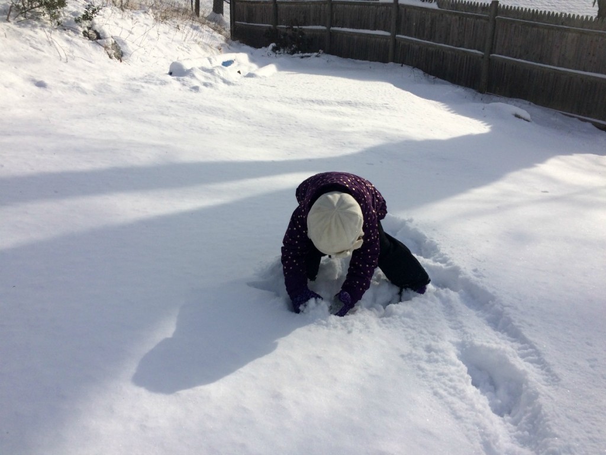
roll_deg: +0.5
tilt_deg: -20.1
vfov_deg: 48.2
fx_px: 508
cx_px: 303
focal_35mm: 29
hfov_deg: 61.7
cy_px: 228
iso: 32
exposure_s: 1/3731
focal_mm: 4.15
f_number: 2.2
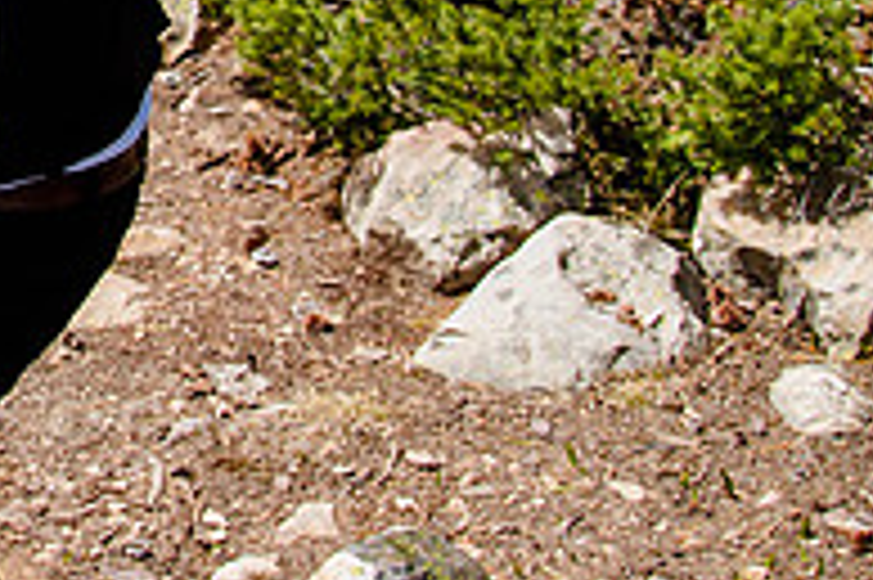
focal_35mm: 90
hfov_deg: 20.1
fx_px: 2181
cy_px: -174
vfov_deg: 14.5
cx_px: -355
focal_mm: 24
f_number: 5.6
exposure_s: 1/800
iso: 200
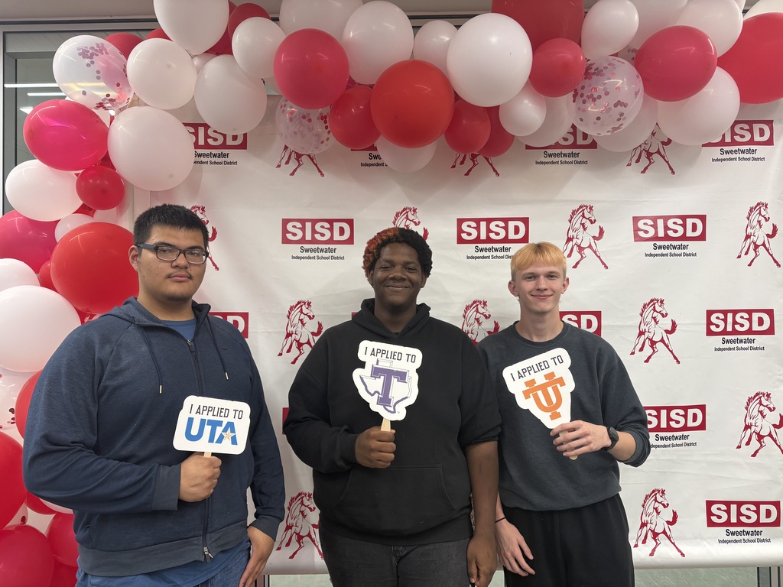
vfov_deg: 53.1
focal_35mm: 26
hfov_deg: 67.3
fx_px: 588
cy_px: 294
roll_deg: +1.4
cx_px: 392
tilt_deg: +1.4
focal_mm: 5.96
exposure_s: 1/113
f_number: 1.6
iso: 80
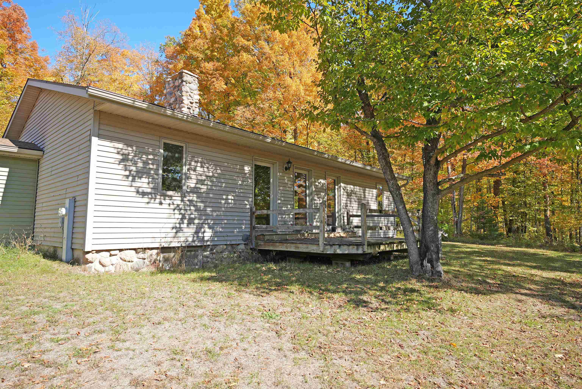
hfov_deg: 82.8
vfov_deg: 61.0
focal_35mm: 20
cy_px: 194
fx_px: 330
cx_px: 291
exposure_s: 1/250
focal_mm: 20.4
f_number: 4.5
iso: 80
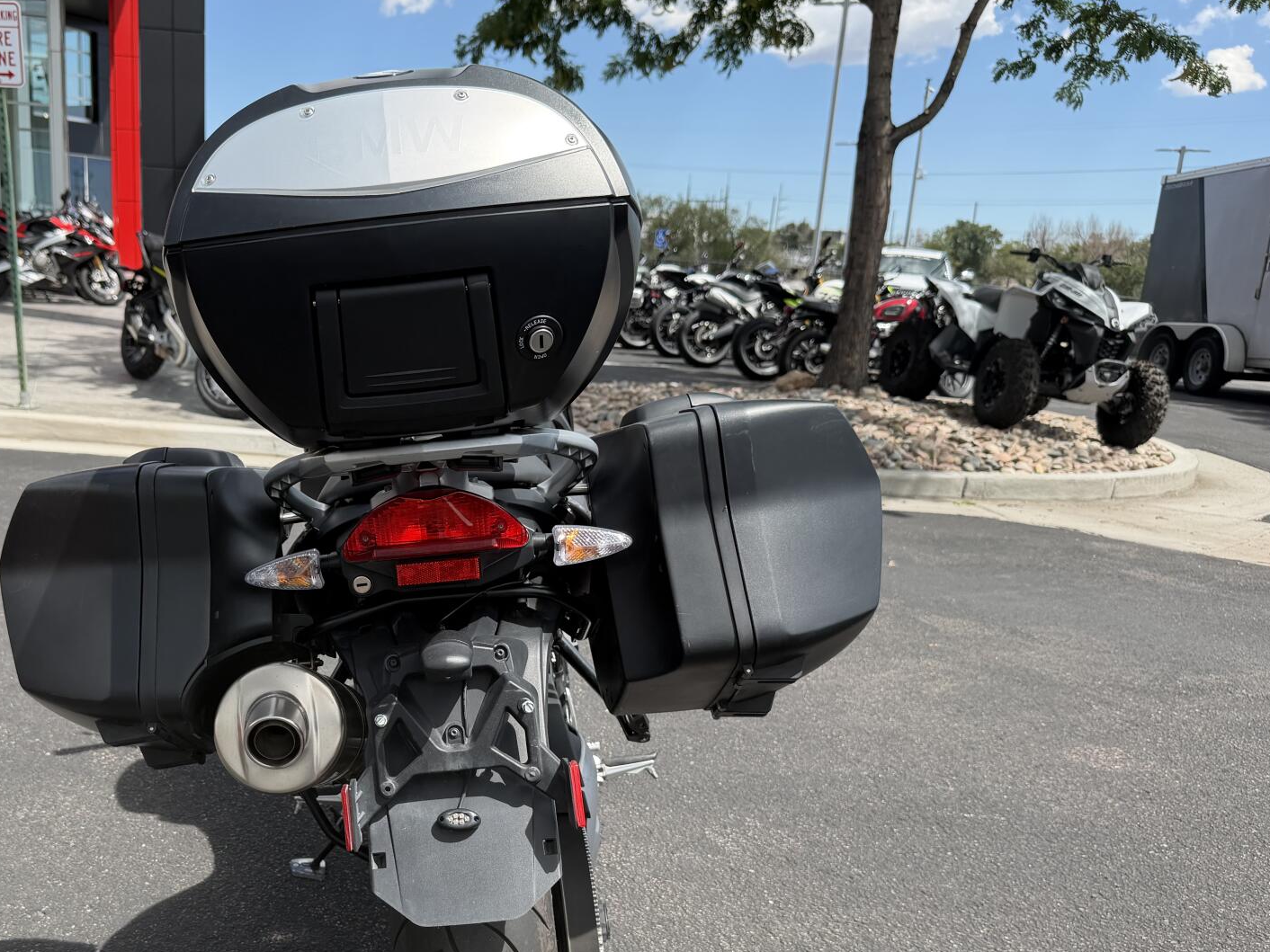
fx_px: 1247
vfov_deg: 41.4
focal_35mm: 34
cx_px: 413
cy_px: 609
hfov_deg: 52.8
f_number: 1.78
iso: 80
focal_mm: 6.76
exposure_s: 1/1689
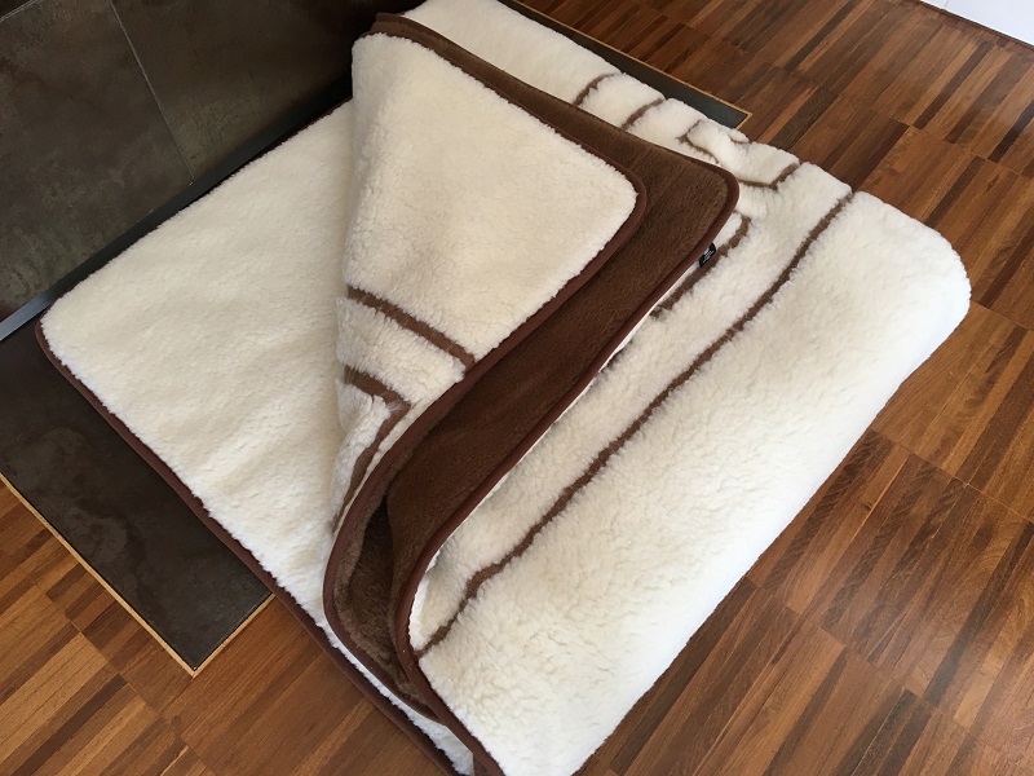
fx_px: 866
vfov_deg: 48.2
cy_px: 388
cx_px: 517
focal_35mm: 29
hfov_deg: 61.7
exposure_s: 1/30
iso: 40
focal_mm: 4.15
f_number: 2.2
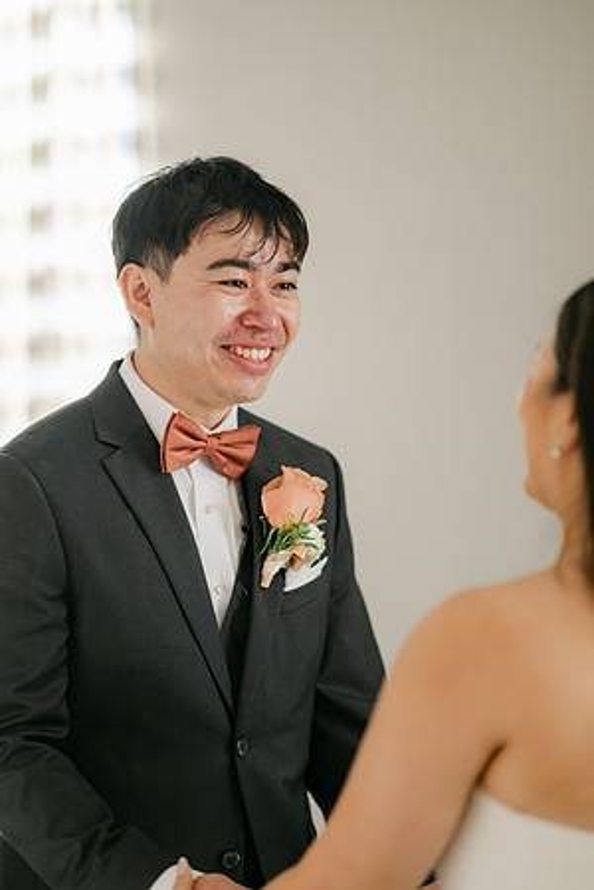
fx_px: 2104
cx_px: 297
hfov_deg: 16.1
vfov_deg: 23.9
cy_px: 445
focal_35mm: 85
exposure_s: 1/160
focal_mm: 85
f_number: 1.8
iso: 64
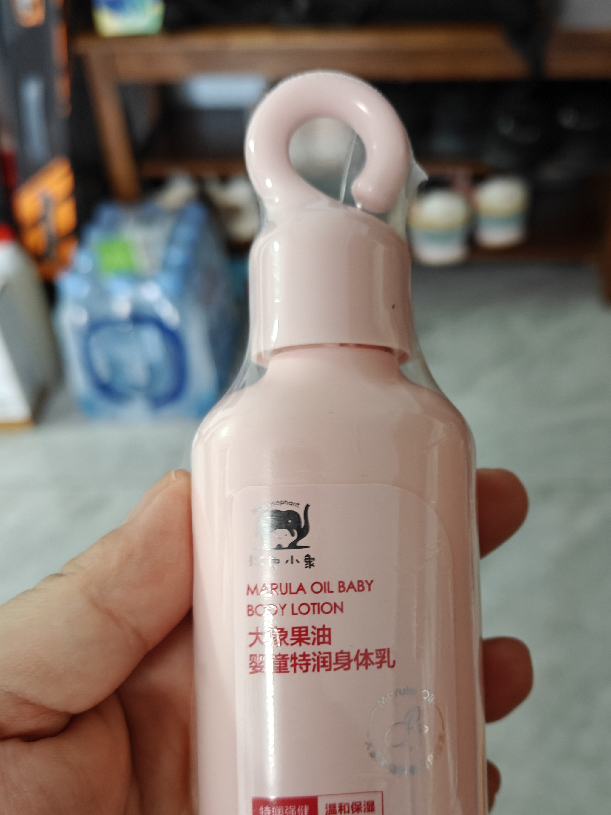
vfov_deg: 50.9
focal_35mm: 36
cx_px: 390
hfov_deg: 39.3
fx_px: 847
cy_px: 498
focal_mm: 5.59
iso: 640
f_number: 1.8
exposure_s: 1/50
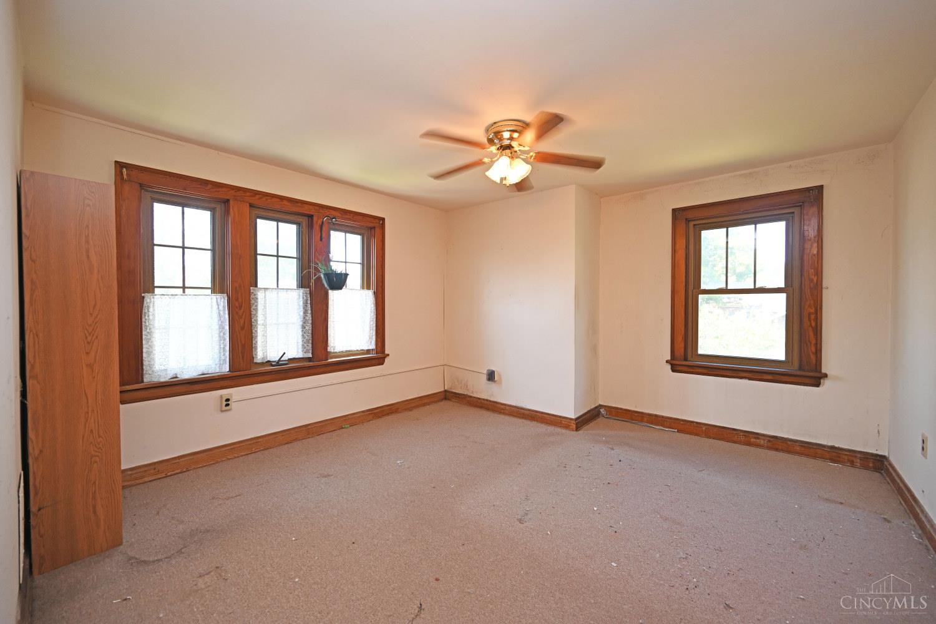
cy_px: 312
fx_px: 364
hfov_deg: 104.3
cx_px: 468
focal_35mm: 14
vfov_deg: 81.2
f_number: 4
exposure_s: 1/60
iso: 400
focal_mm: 14
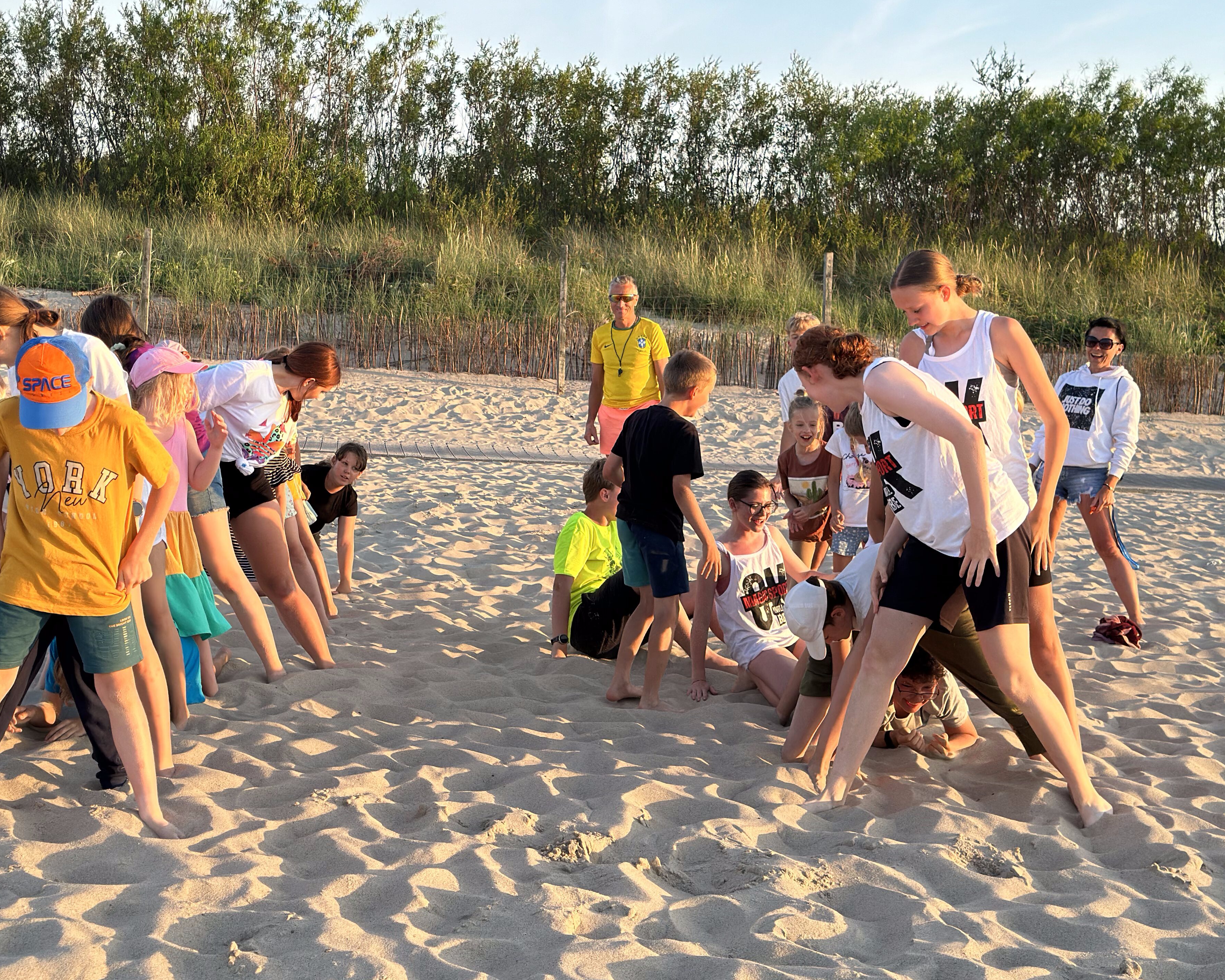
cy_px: 462
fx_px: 1921
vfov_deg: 28.6
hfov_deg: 35.3
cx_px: 536
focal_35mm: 53
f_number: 1.78
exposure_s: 1/1050
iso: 80
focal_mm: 6.86
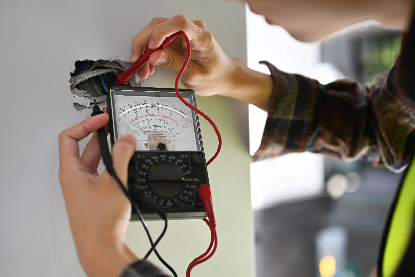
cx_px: 208
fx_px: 576
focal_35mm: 50
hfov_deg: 39.6
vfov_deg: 27.0
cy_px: 138
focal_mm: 50
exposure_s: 1/1000
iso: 200
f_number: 2
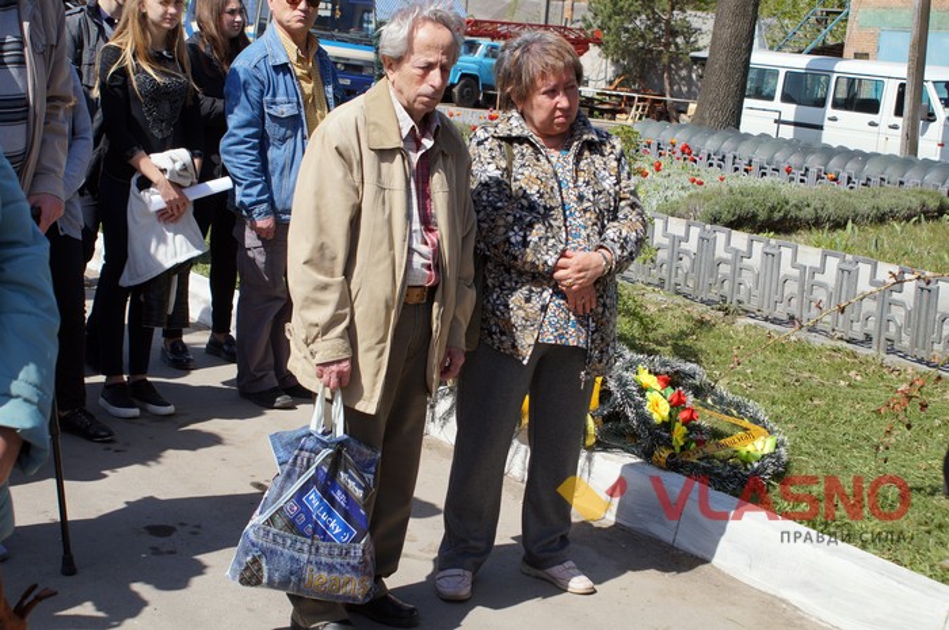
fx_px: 1975
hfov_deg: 27.0
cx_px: 474
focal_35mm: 75
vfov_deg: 18.1
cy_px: 315
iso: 100
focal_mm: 50
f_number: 8
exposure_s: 1/250
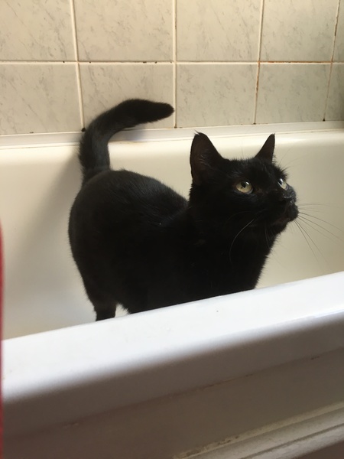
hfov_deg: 48.2
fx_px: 384
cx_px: 172
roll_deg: +1.3
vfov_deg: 61.7
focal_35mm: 29
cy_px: 230
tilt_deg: -20.2
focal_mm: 4.15
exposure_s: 1/33
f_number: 2.2
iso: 80
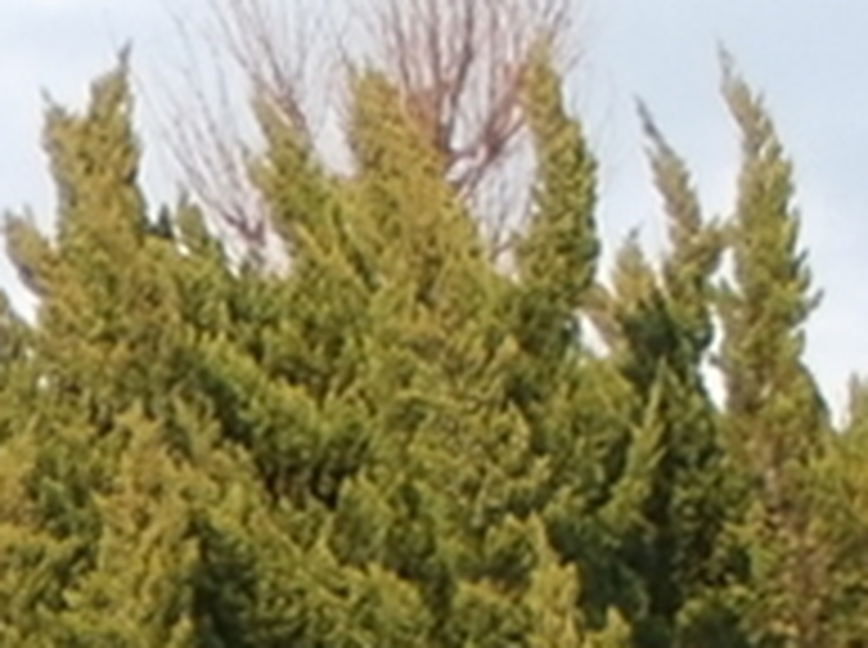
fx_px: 6157
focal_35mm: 246
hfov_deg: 7.5
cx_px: -1201
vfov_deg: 5.7
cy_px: 1728
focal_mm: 6.6
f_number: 3.5
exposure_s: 1/400
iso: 100
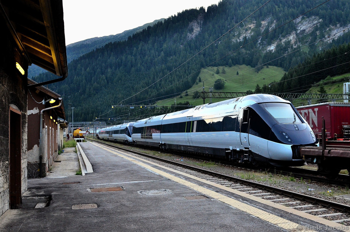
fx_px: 349
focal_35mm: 36
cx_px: 175
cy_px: 116
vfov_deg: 36.7
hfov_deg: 53.2
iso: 1000
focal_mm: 24
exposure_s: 1/400
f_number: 5
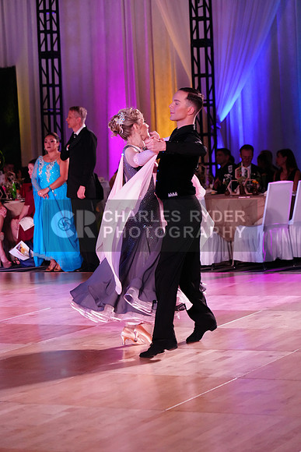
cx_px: 150
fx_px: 1316
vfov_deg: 19.5
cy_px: 226
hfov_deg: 13.0
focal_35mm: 105
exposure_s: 1/500
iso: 4000
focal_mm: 105
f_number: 4
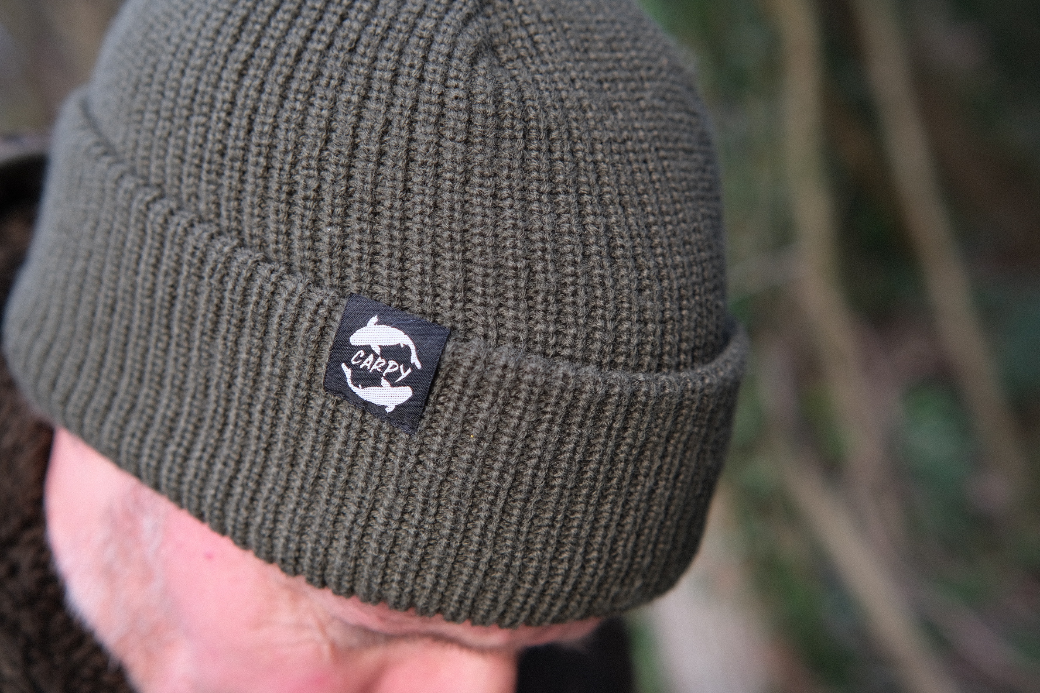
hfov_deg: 39.6
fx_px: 1444
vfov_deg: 27.0
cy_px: 346
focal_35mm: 50
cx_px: 520
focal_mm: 33
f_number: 2.8
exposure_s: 1/220
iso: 160
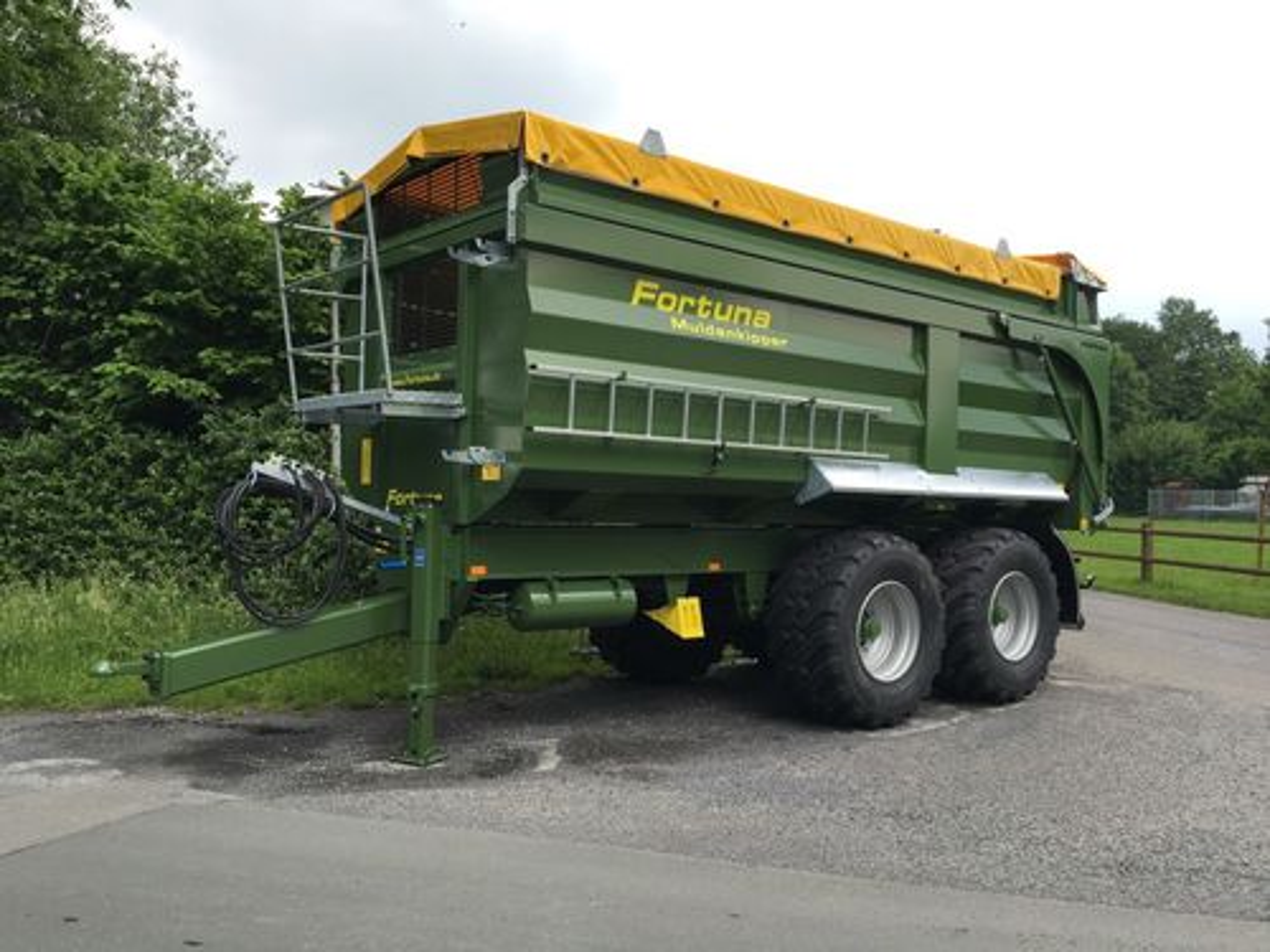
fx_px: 1064
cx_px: 635
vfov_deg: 48.2
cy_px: 476
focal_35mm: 29
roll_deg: -1.0
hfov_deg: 61.7
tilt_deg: +1.8
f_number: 2.2
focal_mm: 4.15
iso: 25
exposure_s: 1/340
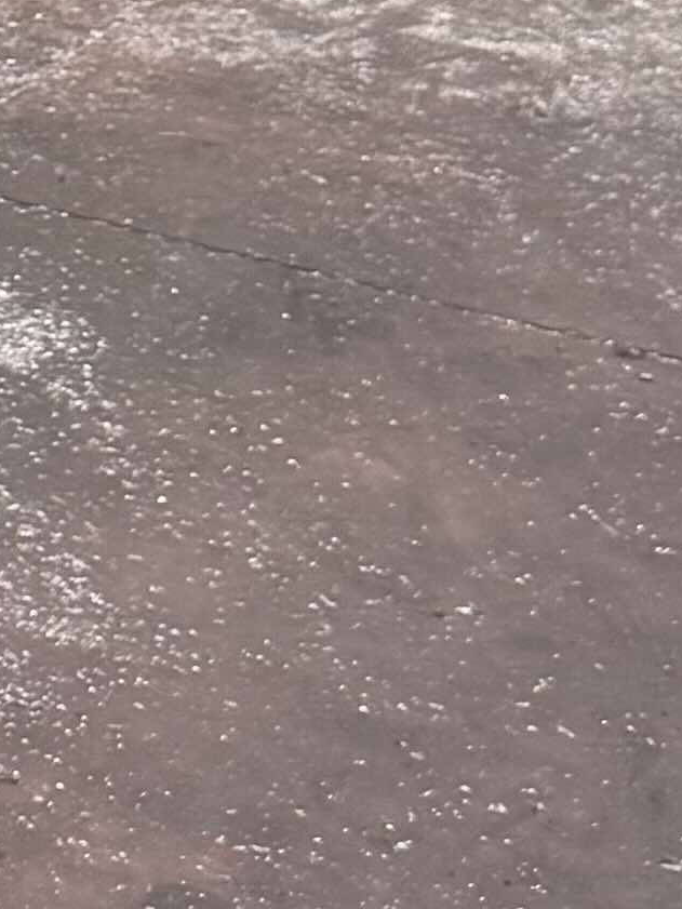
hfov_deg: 8.3
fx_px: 4281
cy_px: -241
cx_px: -1028
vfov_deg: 11.8
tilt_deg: -14.8
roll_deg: -1.4
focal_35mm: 163
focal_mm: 6.76
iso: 200
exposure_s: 1/117
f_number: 1.78
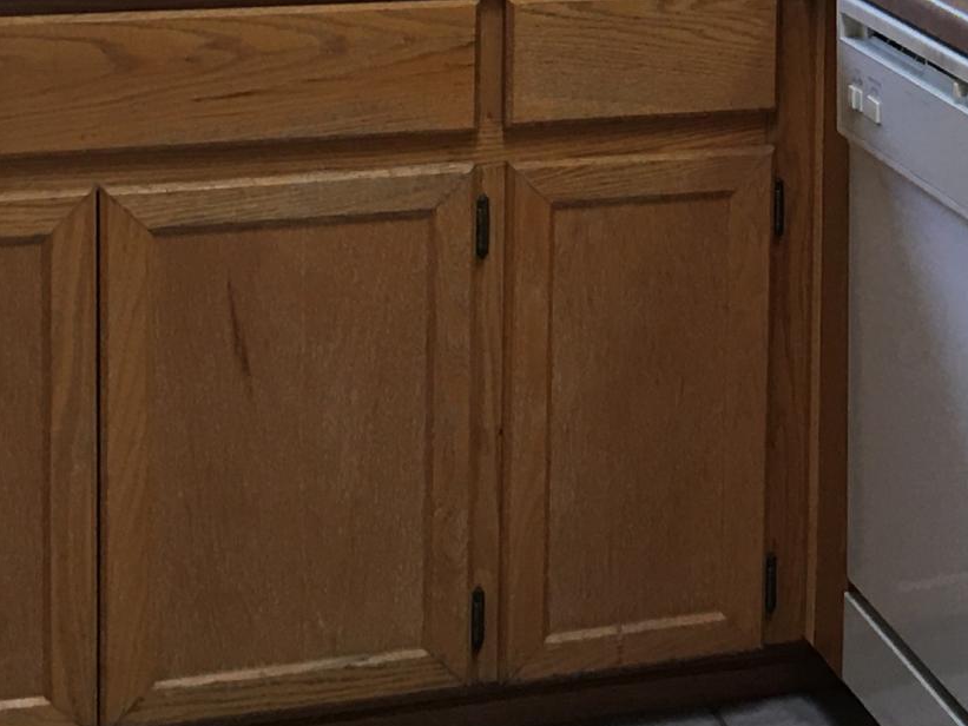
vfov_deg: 13.5
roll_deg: -2.0
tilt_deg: -5.6
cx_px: 1105
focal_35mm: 106
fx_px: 2965
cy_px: -165
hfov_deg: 17.8
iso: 25
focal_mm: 4.15
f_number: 2.2
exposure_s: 1/30
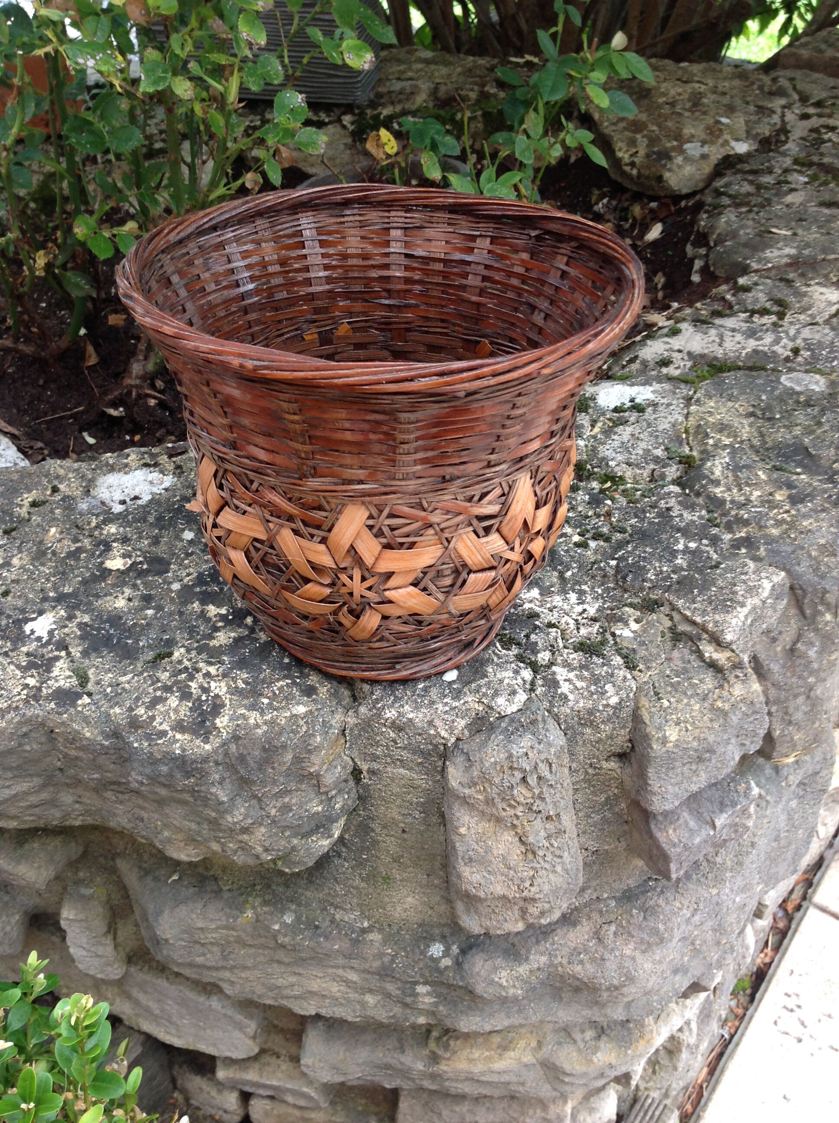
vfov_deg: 52.7
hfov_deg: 40.6
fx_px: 1134
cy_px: 562
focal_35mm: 35
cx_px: 420
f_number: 2.4
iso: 80
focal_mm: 4.28
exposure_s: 1/17
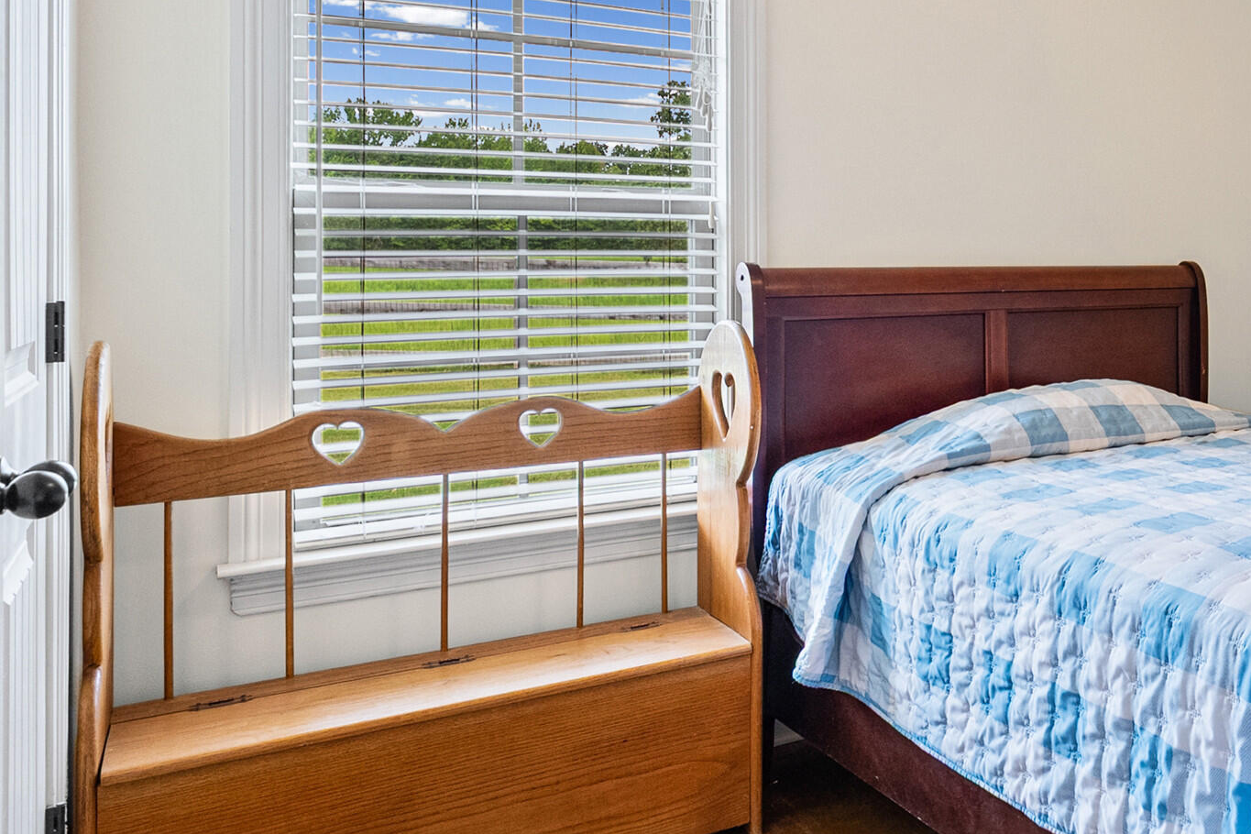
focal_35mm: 34
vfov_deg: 38.3
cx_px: 1190
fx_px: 1181
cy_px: 262
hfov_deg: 48.2
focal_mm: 16
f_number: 9
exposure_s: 1/5
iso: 800
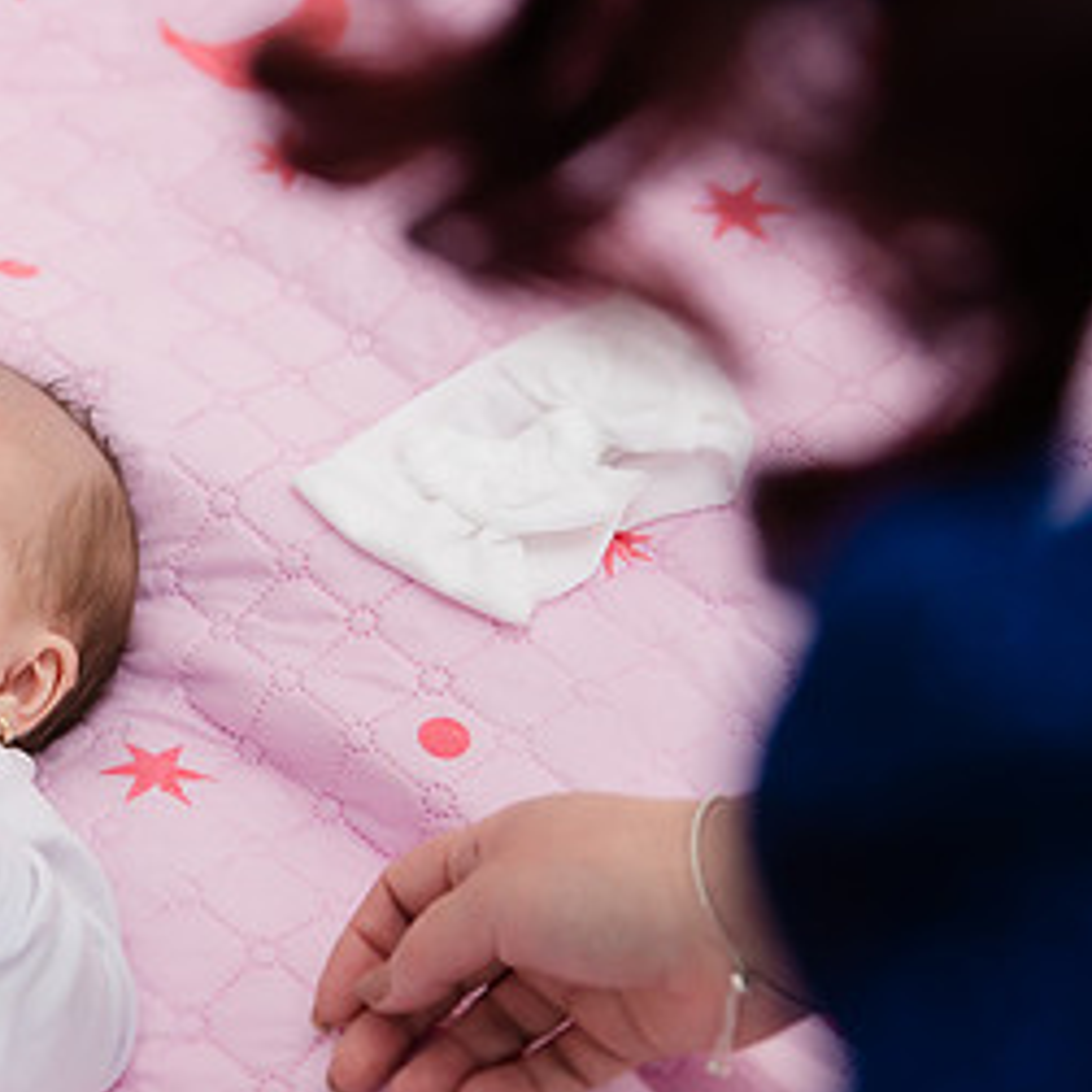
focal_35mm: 98
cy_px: 509
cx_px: -100
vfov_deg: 17.7
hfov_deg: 17.2
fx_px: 3498
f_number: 3.2
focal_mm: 50
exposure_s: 1/250
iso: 400
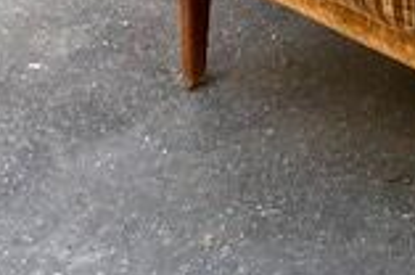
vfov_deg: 11.3
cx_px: 790
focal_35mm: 119
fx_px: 1369
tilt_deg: -32.4
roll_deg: +6.2
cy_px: -16
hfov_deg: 14.7
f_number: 1.8
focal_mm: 3.99
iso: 20
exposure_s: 1/161
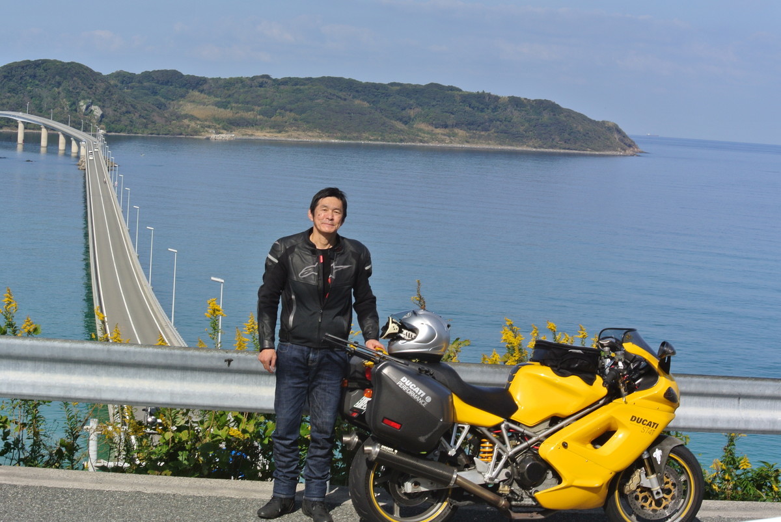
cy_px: 261
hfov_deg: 25.0
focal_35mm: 81
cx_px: 390
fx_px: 1759
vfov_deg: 16.9
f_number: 3.8
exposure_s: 1/200
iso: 100
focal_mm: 30
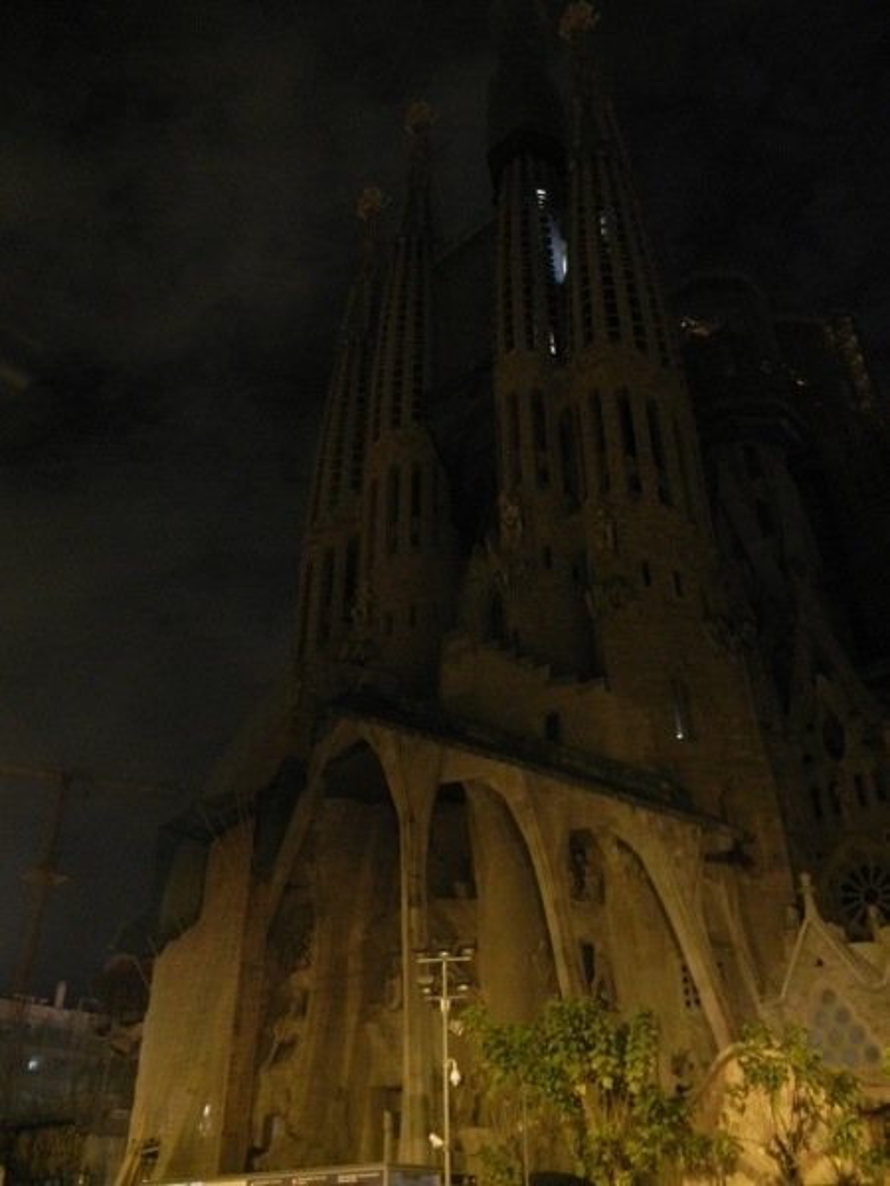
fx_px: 1028
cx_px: 445
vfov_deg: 60.0
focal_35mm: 30
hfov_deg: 46.8
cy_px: 593
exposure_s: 1/2
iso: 400
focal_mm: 5.4
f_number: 3.5
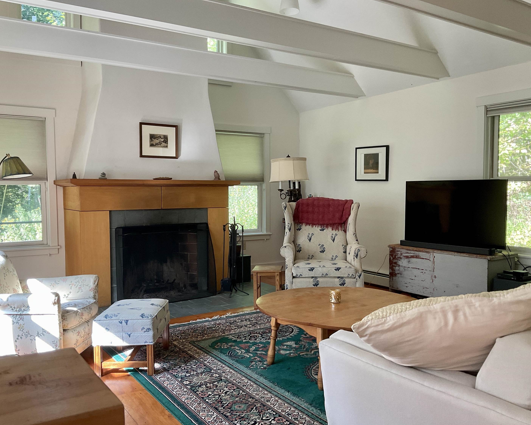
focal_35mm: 31
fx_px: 487
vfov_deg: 47.1
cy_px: 217
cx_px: 257
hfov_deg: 57.2
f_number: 1.8
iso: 64
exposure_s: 1/60
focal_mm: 3
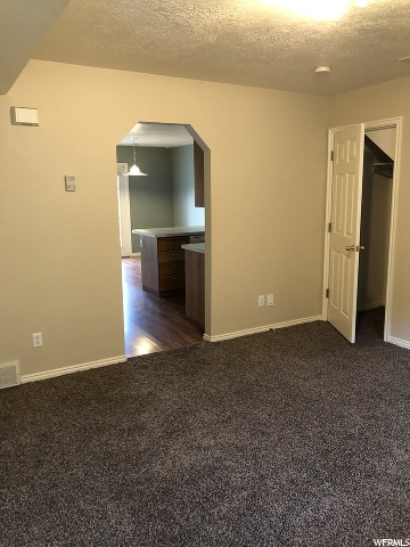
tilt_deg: -9.3
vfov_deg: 63.4
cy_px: 274
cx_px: 205
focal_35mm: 28
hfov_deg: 49.7
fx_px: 442
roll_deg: +0.5
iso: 100
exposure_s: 1/13
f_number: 1.8
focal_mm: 3.99
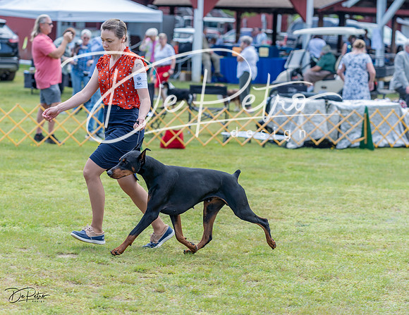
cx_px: 205
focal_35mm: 125
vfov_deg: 12.1
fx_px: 1492
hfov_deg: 15.6
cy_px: 132
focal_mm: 93
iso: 100
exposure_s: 1/500
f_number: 3.2
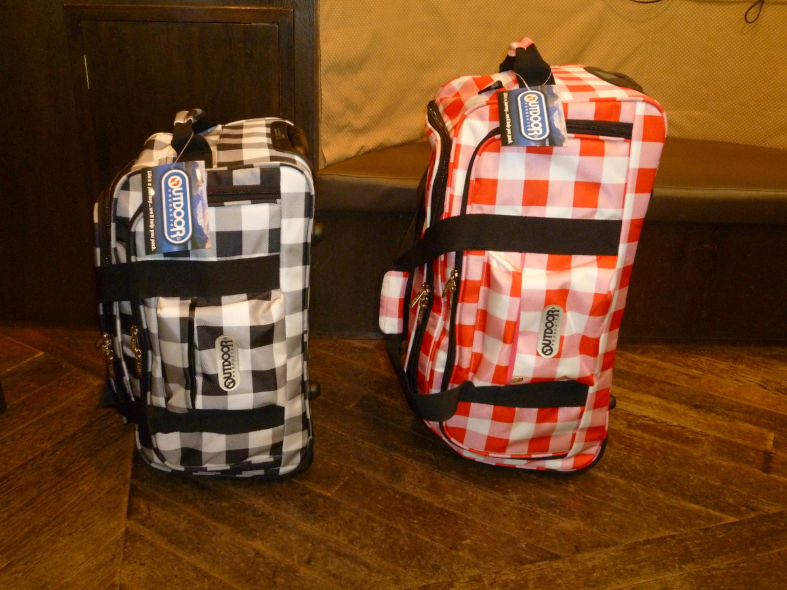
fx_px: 705
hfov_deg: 58.4
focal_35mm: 31
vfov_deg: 45.4
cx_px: 394
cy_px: 295
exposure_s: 1/30
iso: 400
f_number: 3.1
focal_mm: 5.5
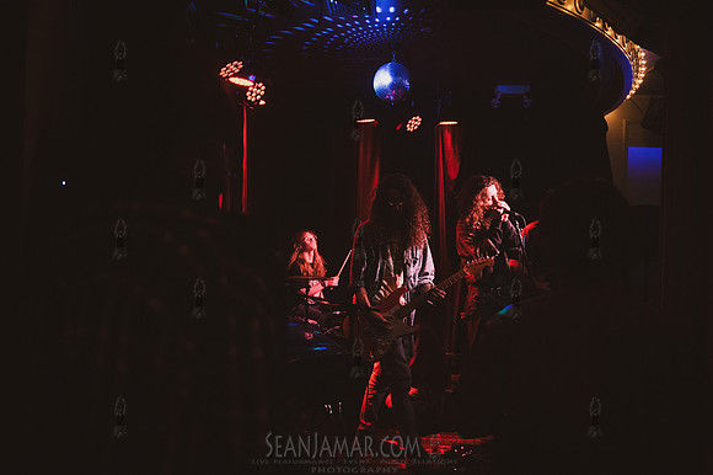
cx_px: 356
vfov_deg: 47.9
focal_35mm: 27
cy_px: 238
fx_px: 534
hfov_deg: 67.4
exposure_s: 1/400
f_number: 3.2
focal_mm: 27
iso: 10000
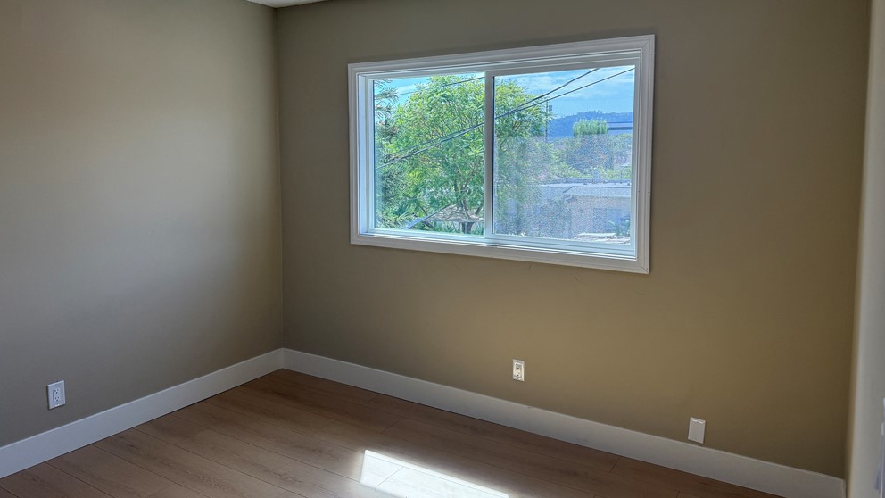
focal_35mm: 27
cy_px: 198
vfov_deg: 42.7
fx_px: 634
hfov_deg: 69.9
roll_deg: +0.2
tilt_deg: -3.2
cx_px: 434
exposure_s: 1/547
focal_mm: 6.76
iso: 100
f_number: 1.78
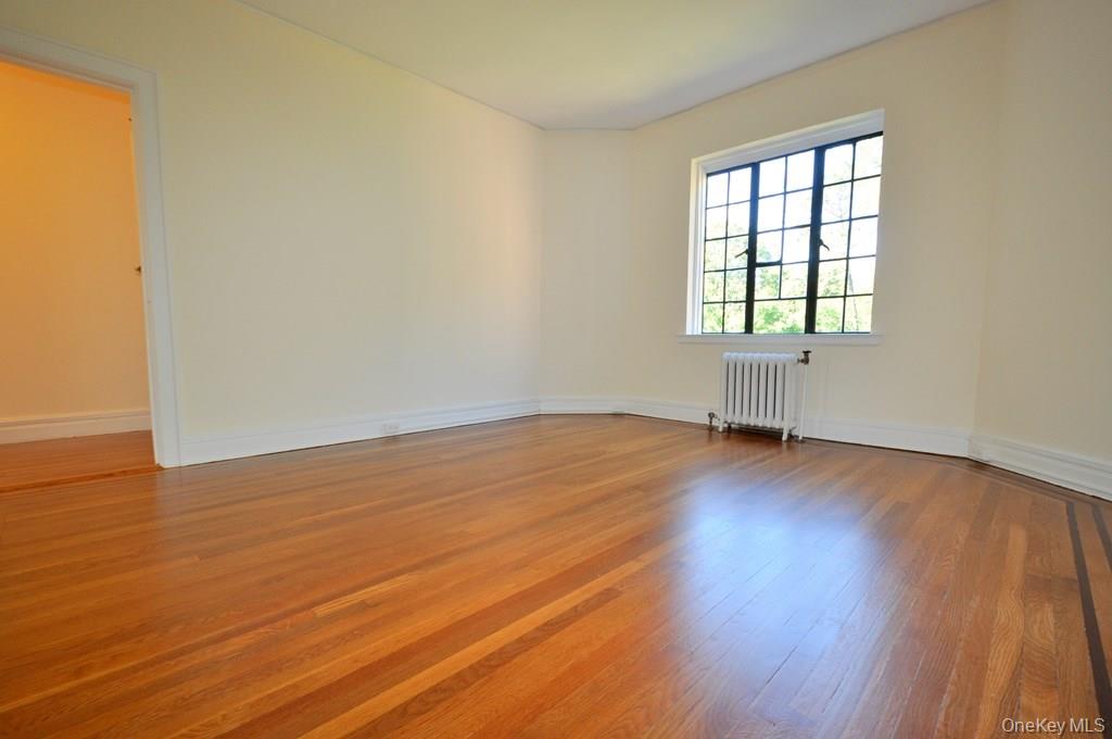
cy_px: 370
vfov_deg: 77.2
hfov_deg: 100.5
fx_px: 463
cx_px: 556
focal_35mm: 15
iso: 400
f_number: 4
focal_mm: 10
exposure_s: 1/60
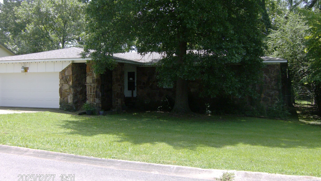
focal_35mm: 40
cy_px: 82
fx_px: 340
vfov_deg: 29.7
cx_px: 162
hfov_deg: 50.5
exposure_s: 1/292
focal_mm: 6
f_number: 4.7
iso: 100
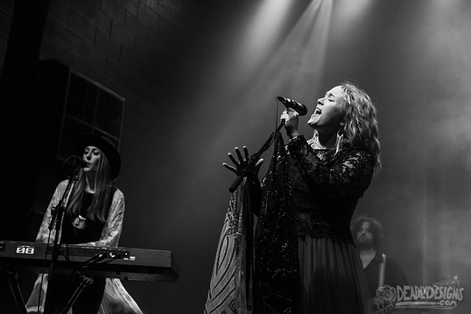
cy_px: 157
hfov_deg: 33.4
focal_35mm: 60
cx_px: 236
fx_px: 785
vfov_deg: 22.6
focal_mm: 60
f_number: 3.2
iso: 2500
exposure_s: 1/160
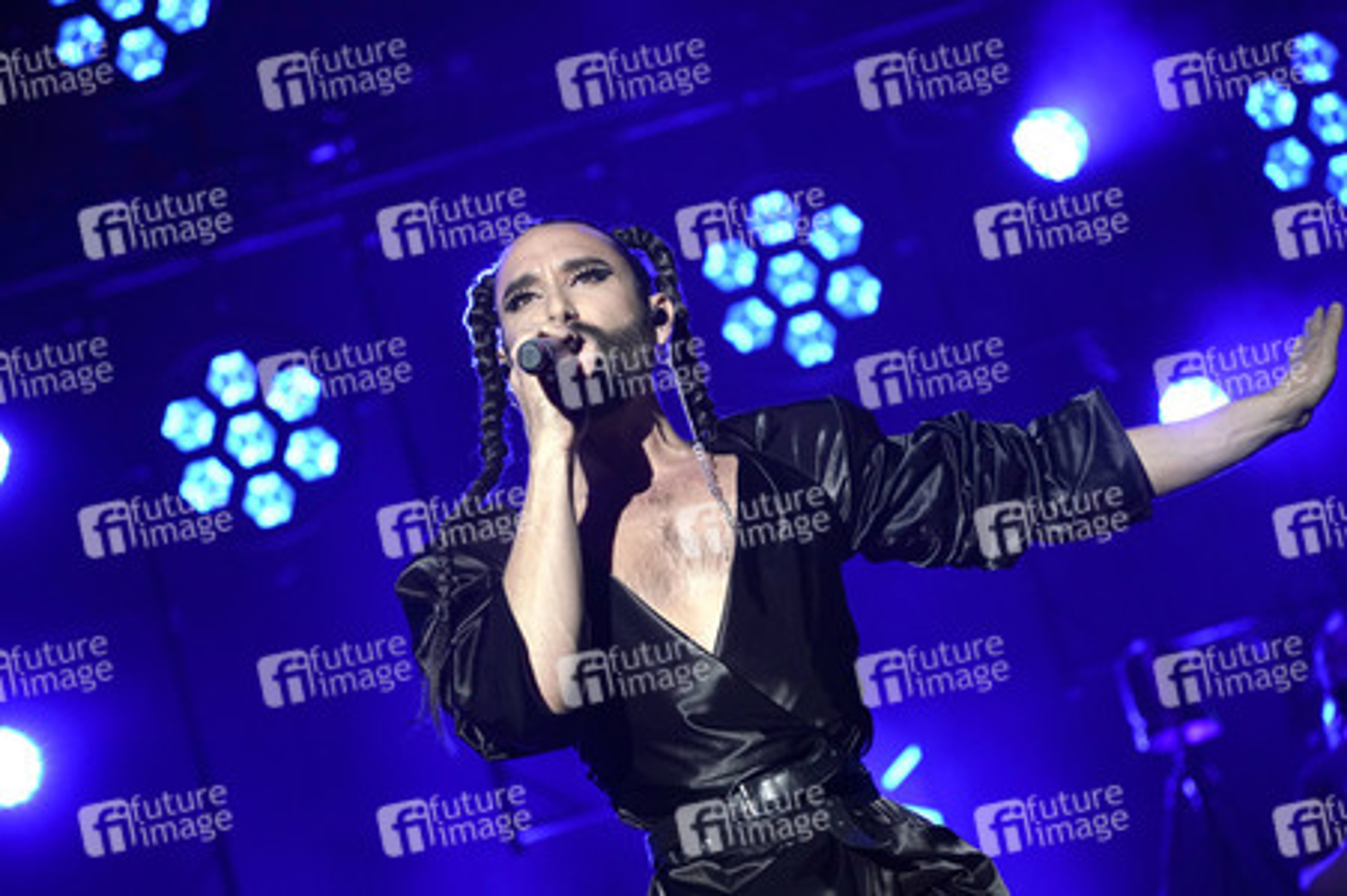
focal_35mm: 94
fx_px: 3514
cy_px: 448
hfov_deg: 21.7
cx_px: 674
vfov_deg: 14.5
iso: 2000
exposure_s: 1/250
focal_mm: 94
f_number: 4.5
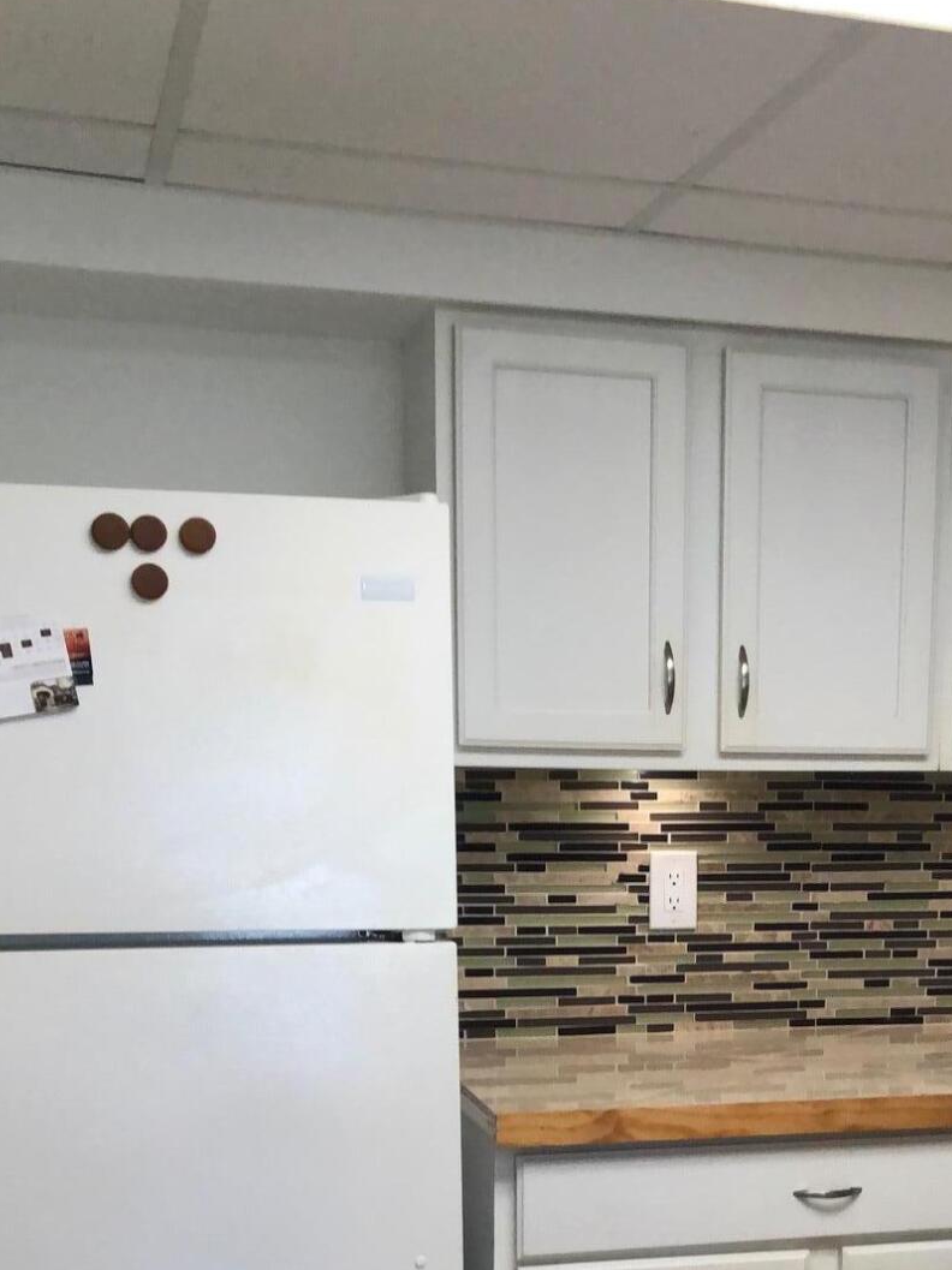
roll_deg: -1.6
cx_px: 686
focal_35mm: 53
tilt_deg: -9.8
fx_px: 1945
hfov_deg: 27.2
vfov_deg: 34.9
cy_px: 1032
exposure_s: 1/120
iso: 160
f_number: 1.8
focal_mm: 3.99
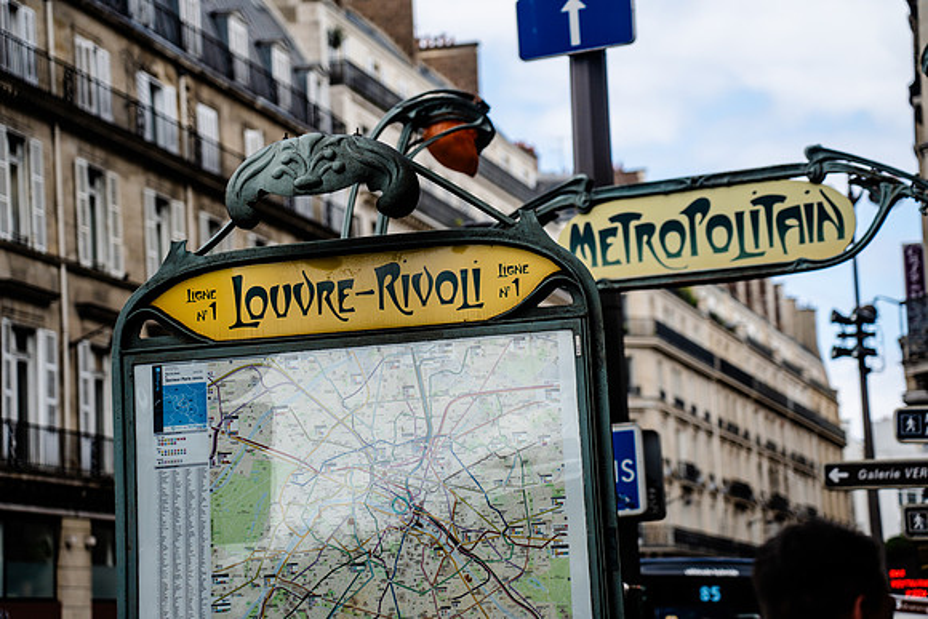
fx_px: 2707
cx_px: 464
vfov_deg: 13.0
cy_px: 310
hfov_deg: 19.5
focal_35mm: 105
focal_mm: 105
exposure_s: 1/1250
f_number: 4
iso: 200
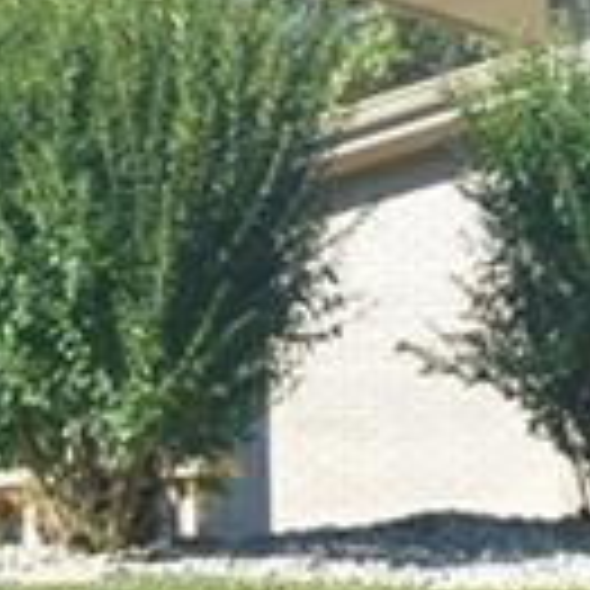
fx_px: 4589
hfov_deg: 7.1
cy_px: 489
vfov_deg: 7.3
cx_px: 1171
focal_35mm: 238
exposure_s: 1/200
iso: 200
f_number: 7.1
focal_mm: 24
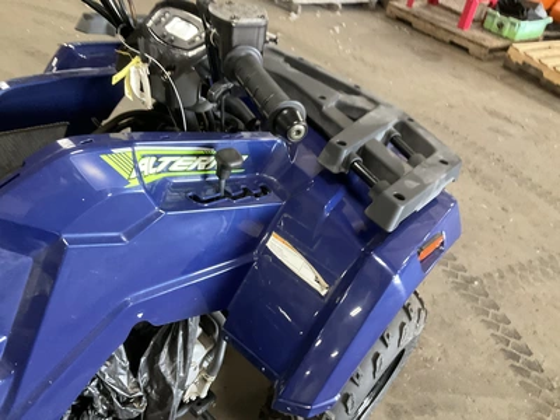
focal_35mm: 29
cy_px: 210
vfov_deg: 48.2
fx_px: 469
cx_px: 280
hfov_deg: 61.7
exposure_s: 1/40
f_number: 1.8
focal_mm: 3
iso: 200
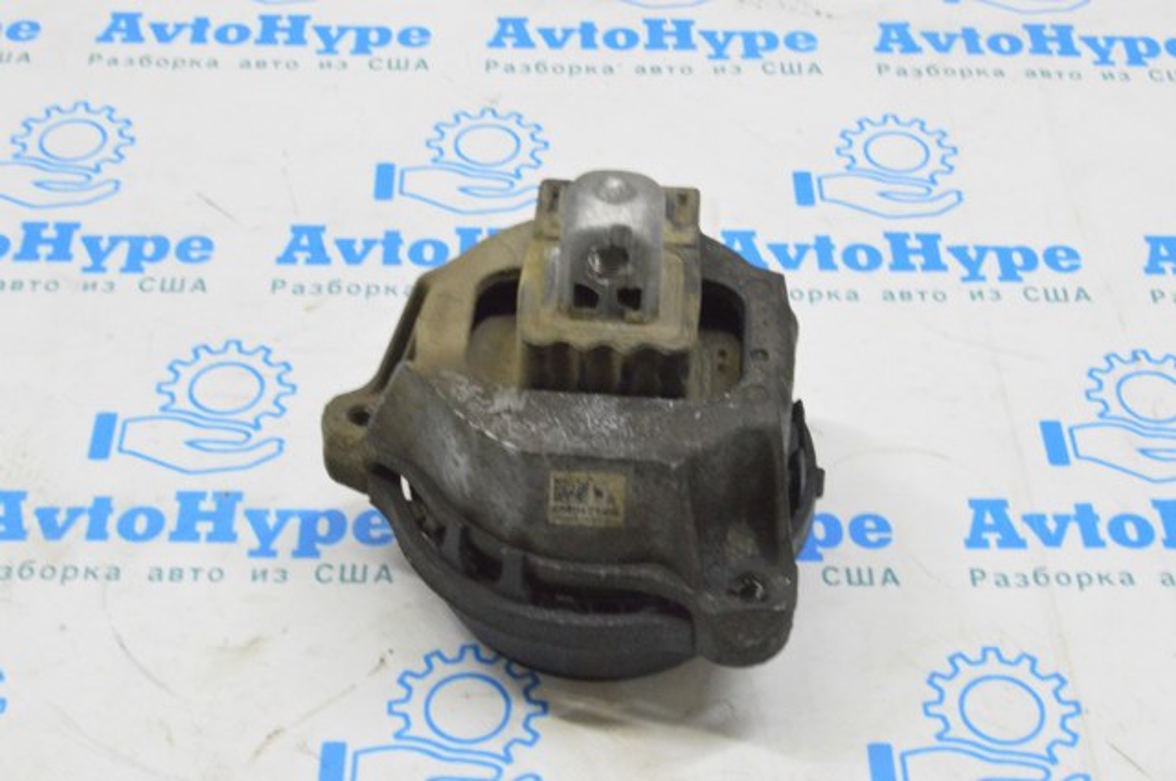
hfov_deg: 33.4
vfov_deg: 22.6
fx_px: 1957
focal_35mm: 60
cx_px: 588
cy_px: 390
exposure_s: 1/15
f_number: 20
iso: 6400
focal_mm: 40
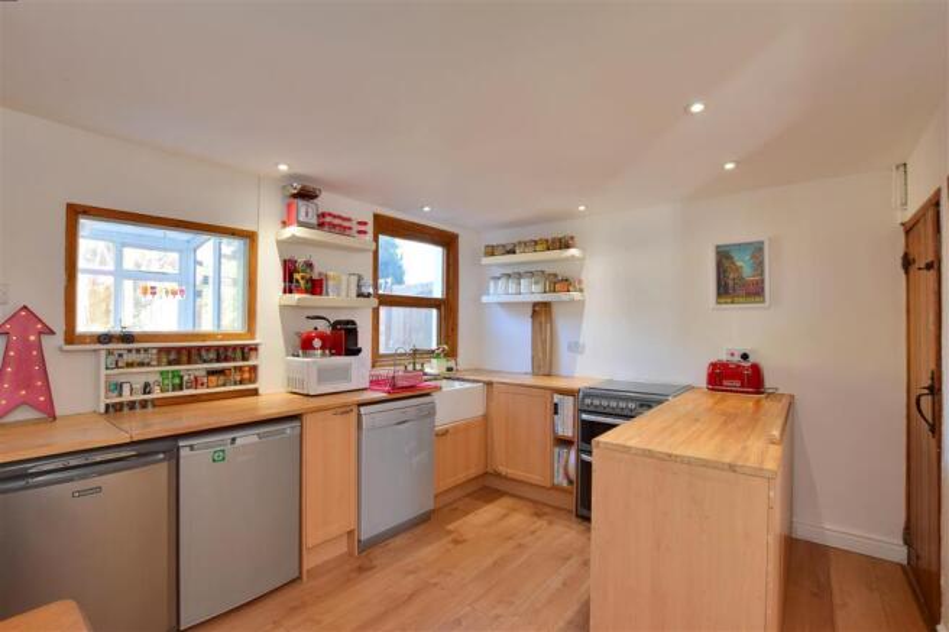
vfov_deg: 77.3
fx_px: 395
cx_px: 474
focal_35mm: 15
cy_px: 316
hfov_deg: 100.4
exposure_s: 1/15
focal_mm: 10
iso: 400
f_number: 11
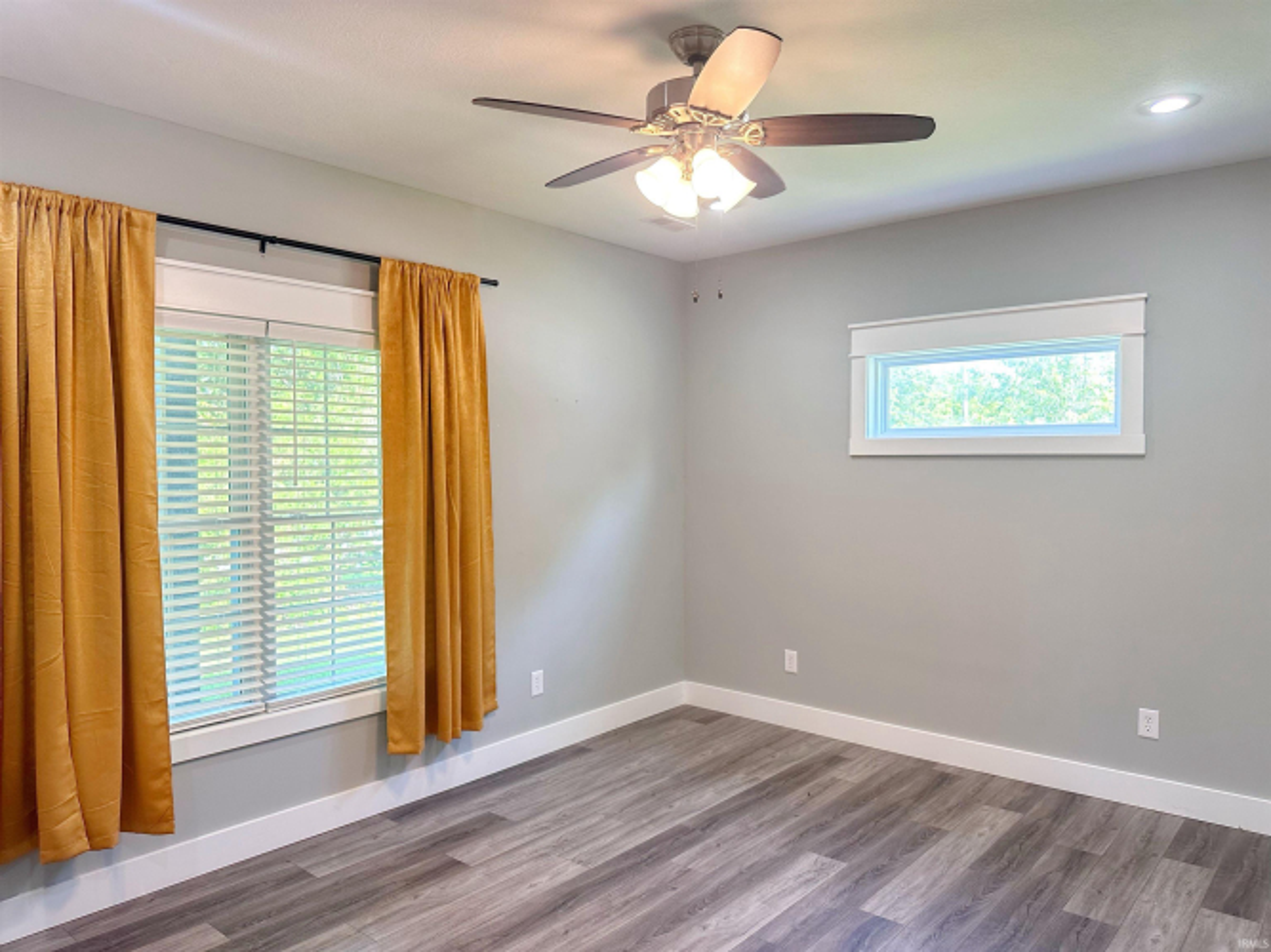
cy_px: 476
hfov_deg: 71.6
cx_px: 636
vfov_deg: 56.8
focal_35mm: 24
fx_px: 881
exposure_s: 1/120
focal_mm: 6.86
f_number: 1.78
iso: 200
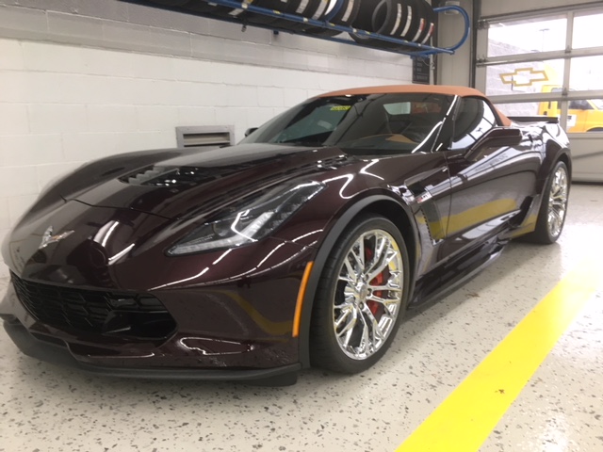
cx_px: 302
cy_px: 226
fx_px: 505
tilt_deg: -9.3
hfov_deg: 61.7
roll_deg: +1.6
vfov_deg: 48.2
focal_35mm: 29
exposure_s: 1/30
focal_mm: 4.15
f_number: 2.2
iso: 64
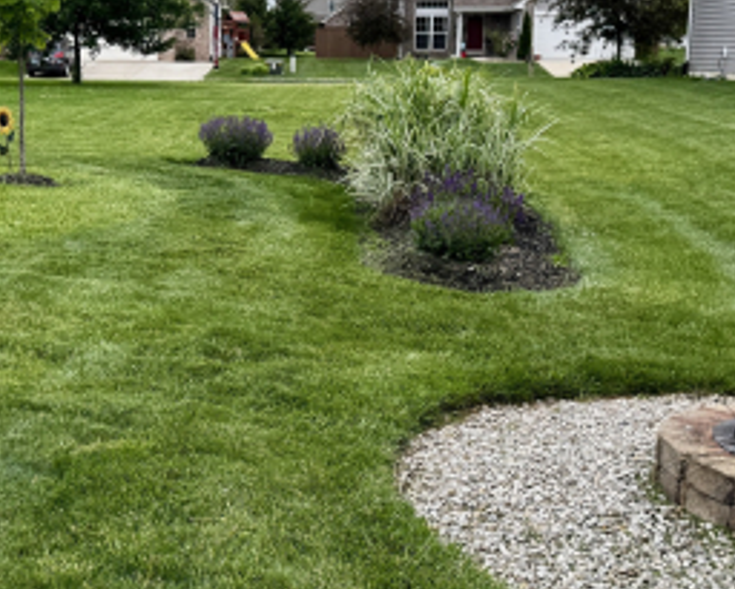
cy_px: 328
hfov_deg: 30.7
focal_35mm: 61
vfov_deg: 25.0
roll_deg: -0.8
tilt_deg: -12.4
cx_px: 251
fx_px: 1327
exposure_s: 1/756
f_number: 1.78
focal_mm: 6.76
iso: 80
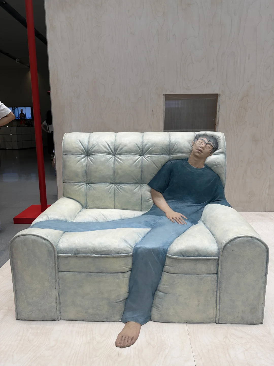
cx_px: 137
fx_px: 253
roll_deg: -0.7
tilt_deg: -11.2
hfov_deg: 56.8
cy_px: 183
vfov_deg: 71.6
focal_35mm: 24
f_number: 1.78
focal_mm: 6.86
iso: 64
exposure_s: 1/153
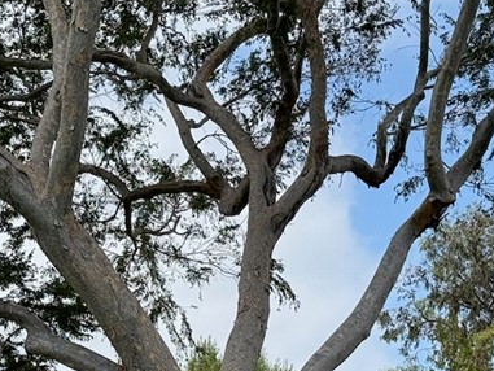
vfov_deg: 11.3
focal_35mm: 129
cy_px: 422
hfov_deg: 15.1
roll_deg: -1.6
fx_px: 1842
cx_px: 22
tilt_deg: +11.1
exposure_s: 1/4329
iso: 64
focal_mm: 6.76
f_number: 1.78
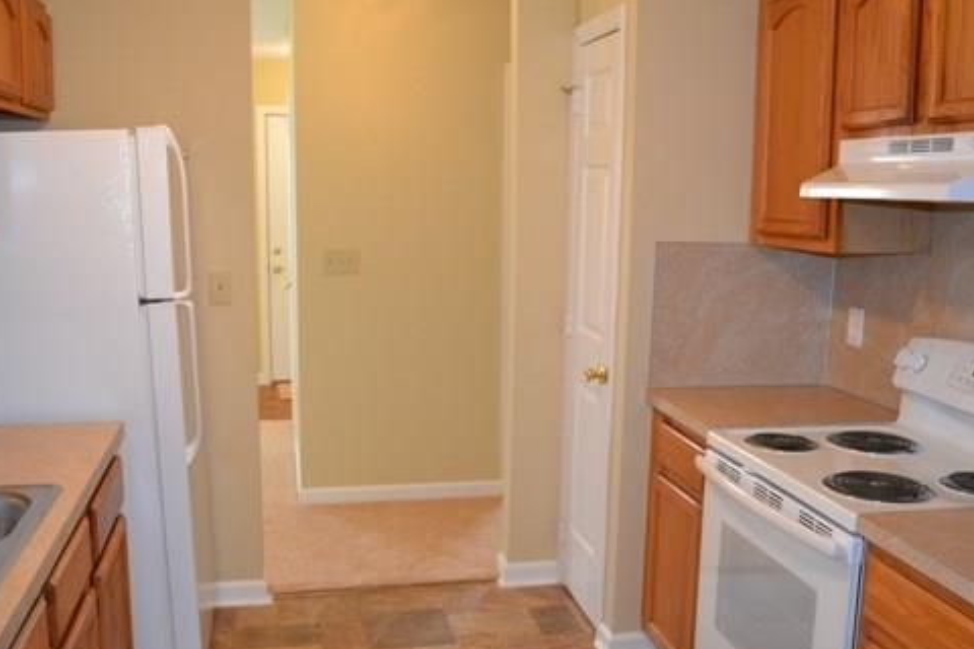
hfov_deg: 53.1
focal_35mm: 36
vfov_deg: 36.8
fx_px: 974
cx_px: 475
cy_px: 366
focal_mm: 18
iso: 900
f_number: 3.5
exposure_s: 1/60
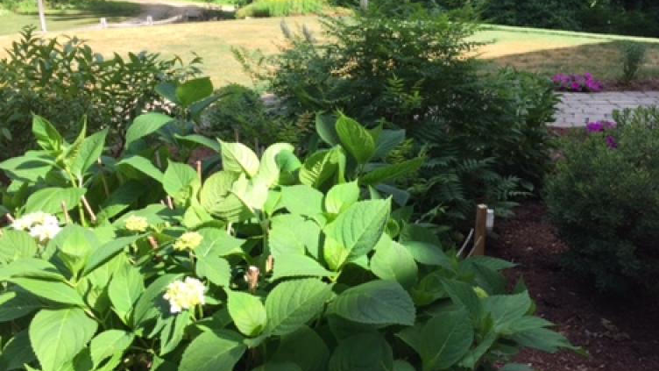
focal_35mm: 43
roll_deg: -2.8
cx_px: 351
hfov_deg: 47.3
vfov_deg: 27.3
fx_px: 751
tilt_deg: -10.4
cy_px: 87
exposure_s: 1/501
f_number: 2.2
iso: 32
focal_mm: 4.15
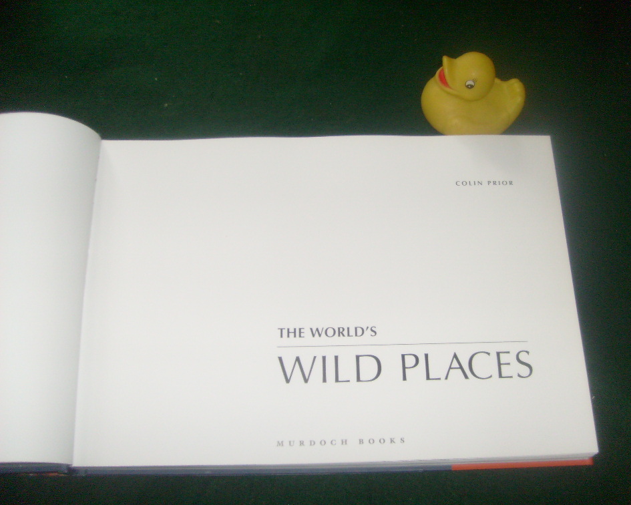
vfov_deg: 40.1
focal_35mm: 37
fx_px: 691
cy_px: 252
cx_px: 331
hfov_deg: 49.1
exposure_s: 1/45
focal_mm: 5.8
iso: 100
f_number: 2.8
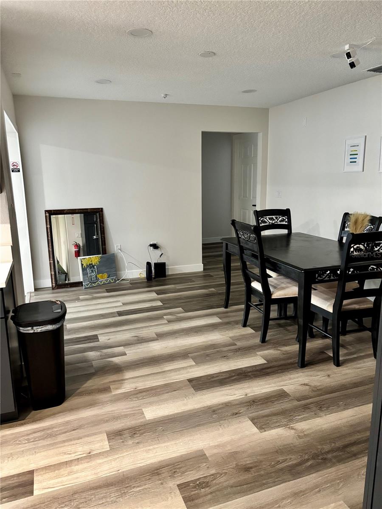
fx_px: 383
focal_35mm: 26
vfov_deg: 67.3
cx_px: 191
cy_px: 254
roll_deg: -0.2
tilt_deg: -12.1
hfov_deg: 53.1
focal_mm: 5.96
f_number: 1.6
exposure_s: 1/60
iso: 500
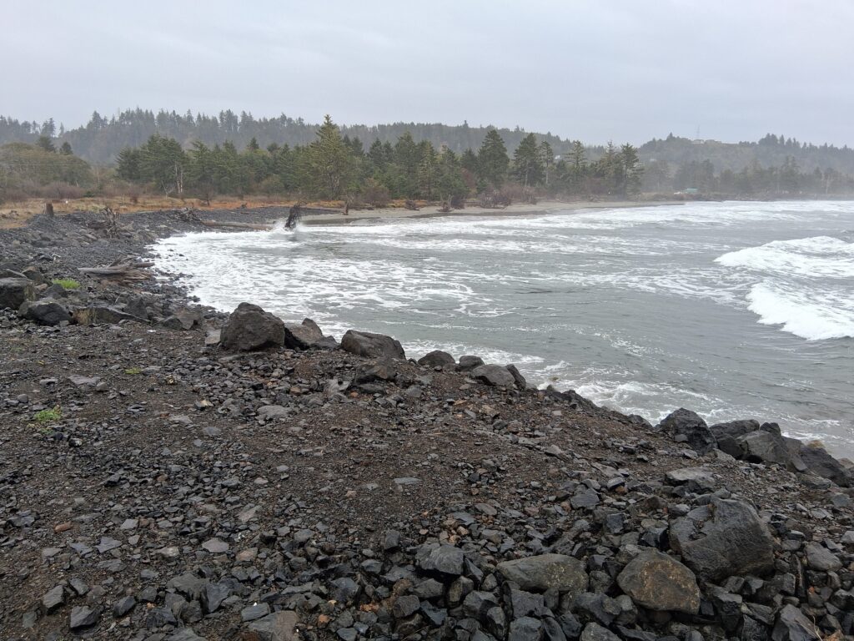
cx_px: 427
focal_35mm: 26
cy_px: 320
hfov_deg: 67.3
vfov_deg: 53.1
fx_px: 641
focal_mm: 3.98
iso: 32
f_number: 1.8
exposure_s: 1/120
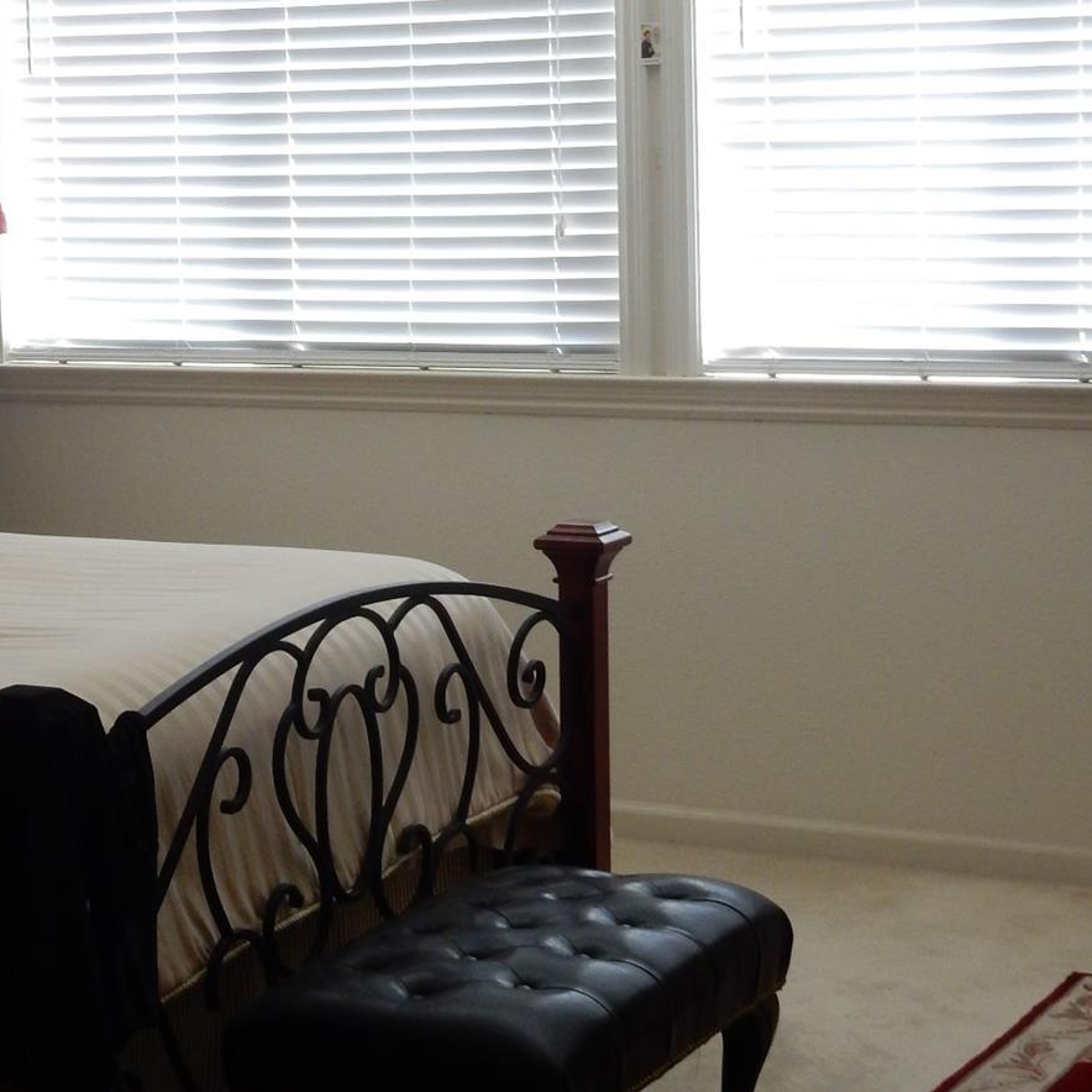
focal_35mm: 86
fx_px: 3069
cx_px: 219
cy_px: 404
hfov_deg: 20.0
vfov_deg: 20.1
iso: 220
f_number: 4.2
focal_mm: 7.6
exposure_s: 1/30
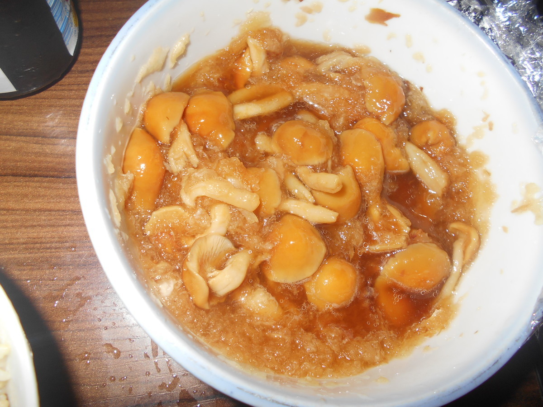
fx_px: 408
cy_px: 204
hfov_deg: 67.3
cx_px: 272
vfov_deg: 53.1
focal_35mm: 26
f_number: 8
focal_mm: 4.6
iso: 80
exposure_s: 1/25
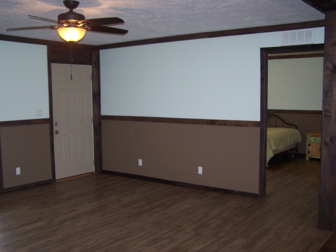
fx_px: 369
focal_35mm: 38
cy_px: 126
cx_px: 168
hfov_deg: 49.0
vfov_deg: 37.7
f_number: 2.8
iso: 140
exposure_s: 1/60
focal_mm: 6.3
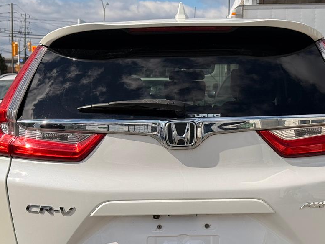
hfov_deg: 24.7
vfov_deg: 18.5
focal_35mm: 79
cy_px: 183
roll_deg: -0.3
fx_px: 741
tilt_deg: -7.7
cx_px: 192
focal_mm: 6.76
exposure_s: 1/8772
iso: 64
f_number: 1.78
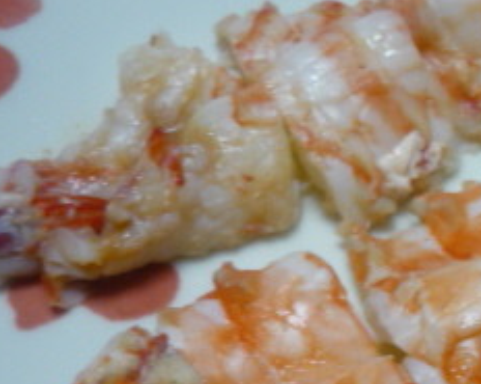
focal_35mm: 89
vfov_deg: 16.9
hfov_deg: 20.4
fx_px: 1265
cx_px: 541
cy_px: 382
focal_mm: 5.5
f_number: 2.8
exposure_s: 1/30
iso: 125
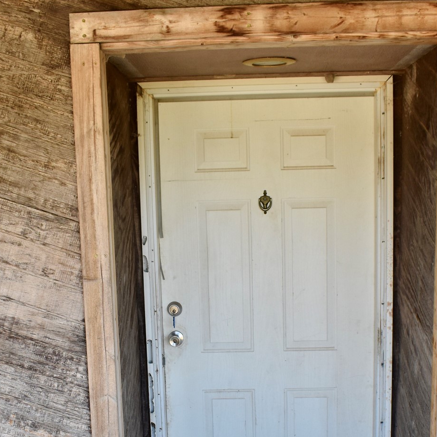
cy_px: 340
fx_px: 771
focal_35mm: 54
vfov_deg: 31.0
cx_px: 220
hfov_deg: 31.6
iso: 400
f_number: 5.6
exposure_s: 1/250
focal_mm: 18
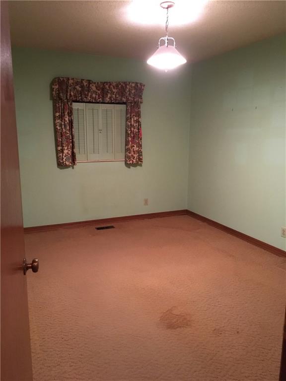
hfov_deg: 48.2
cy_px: 190
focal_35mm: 29
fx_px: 319
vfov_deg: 61.7
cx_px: 143
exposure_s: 1/15
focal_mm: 4.15
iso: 320
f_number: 2.2
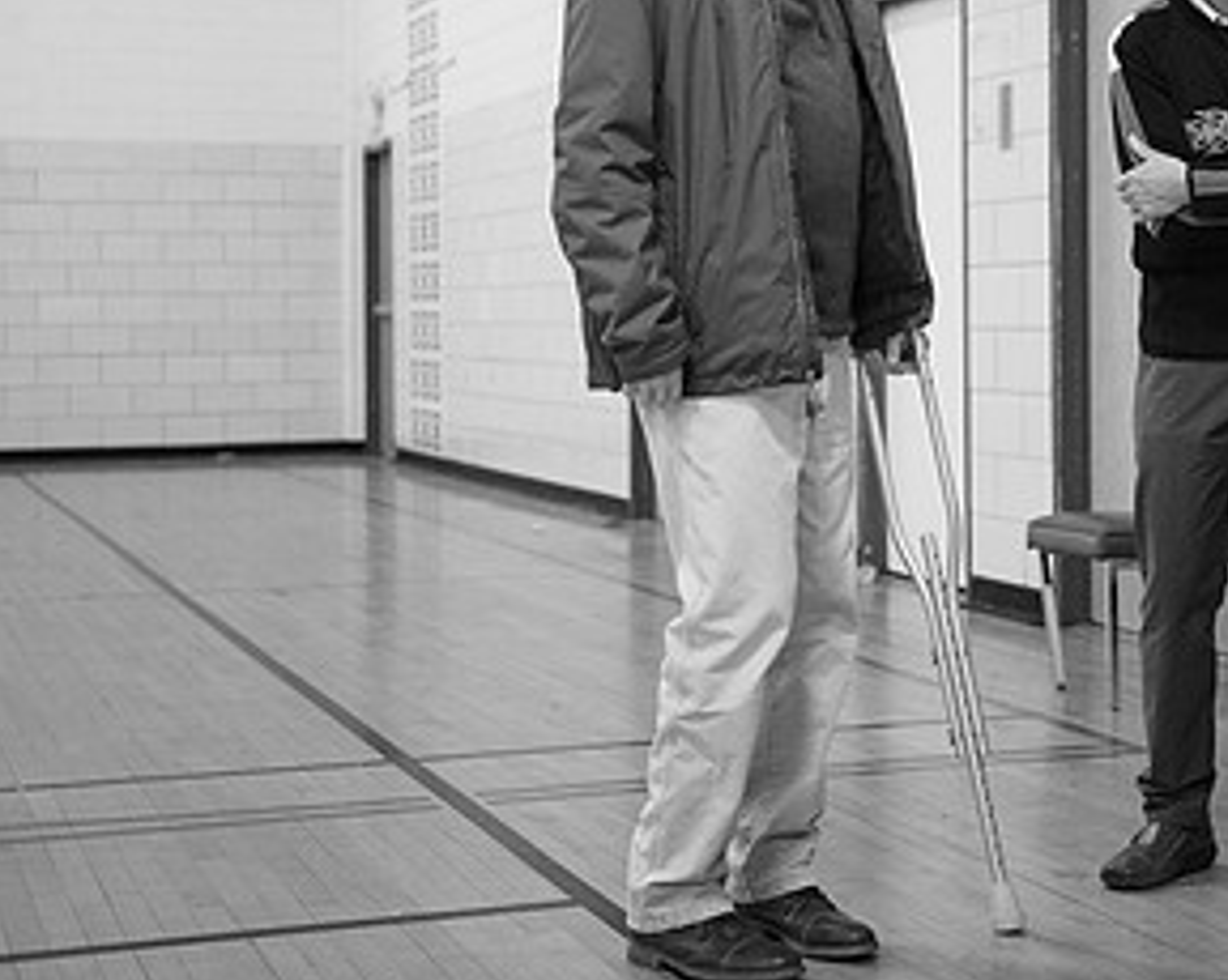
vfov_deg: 22.4
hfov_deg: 27.5
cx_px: 933
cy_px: 356
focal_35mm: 68
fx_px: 2470
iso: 4000
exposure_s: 1/640
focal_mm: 35
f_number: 1.8
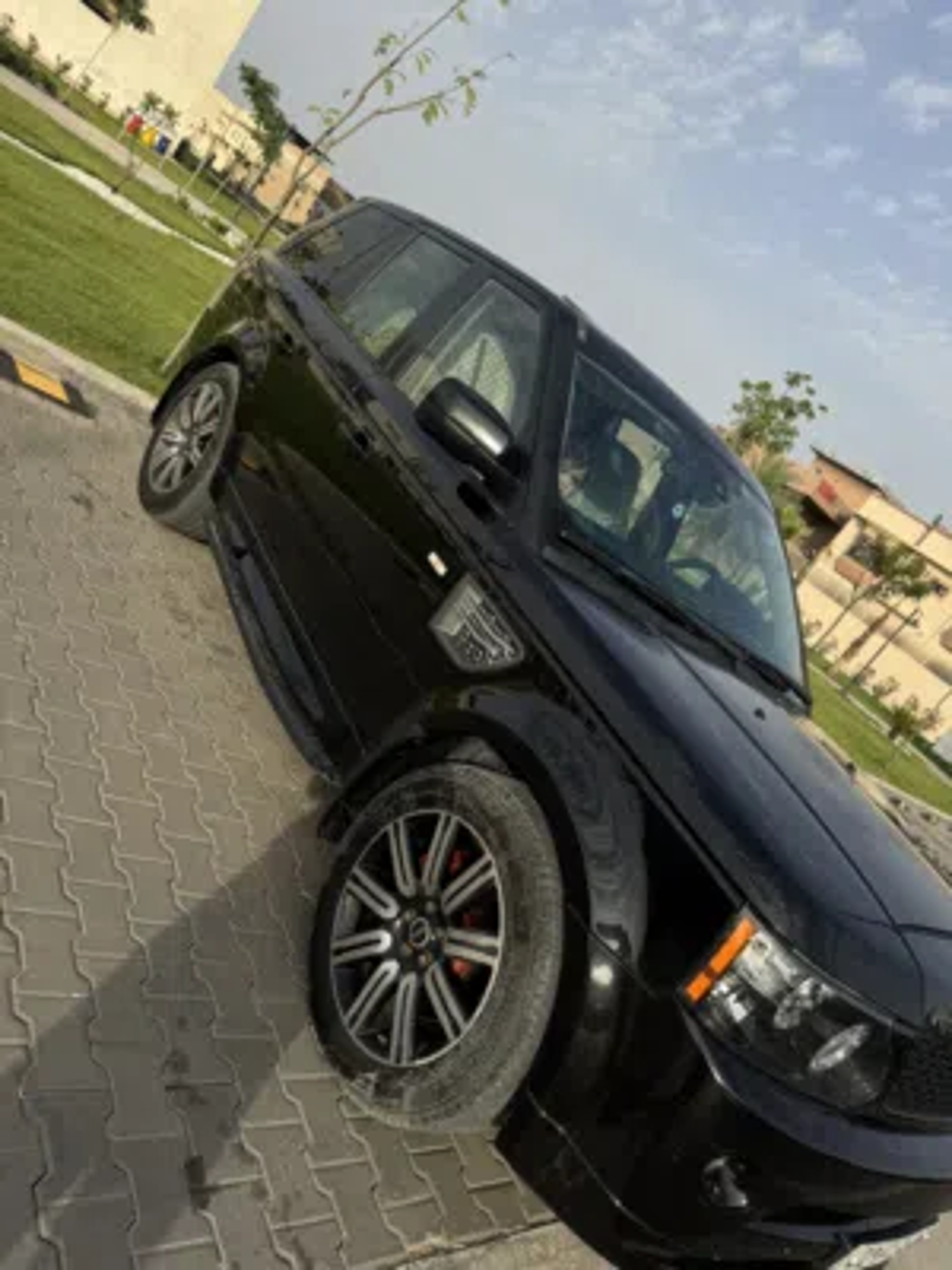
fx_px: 880
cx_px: 476
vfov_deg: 71.6
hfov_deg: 56.8
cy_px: 635
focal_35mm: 24
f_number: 1.78
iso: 80
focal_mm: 6.76
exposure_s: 1/2710
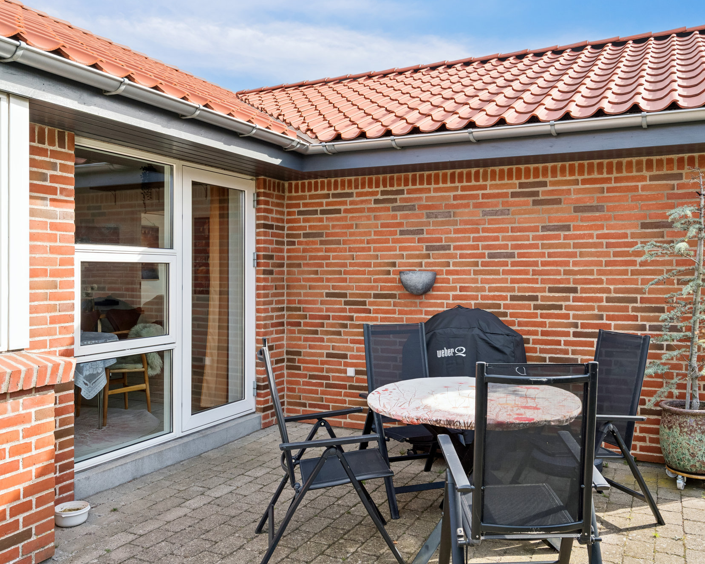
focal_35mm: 30
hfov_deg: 58.7
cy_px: 280
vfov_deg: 48.5
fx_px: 626
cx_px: 386
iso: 500
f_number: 7.1
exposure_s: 1/320
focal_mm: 26
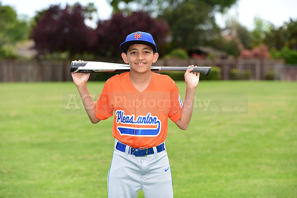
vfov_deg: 10.6
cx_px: 148
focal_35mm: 130
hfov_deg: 15.8
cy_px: 99
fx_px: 1073
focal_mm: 130
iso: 125
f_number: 4.5
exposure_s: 1/320
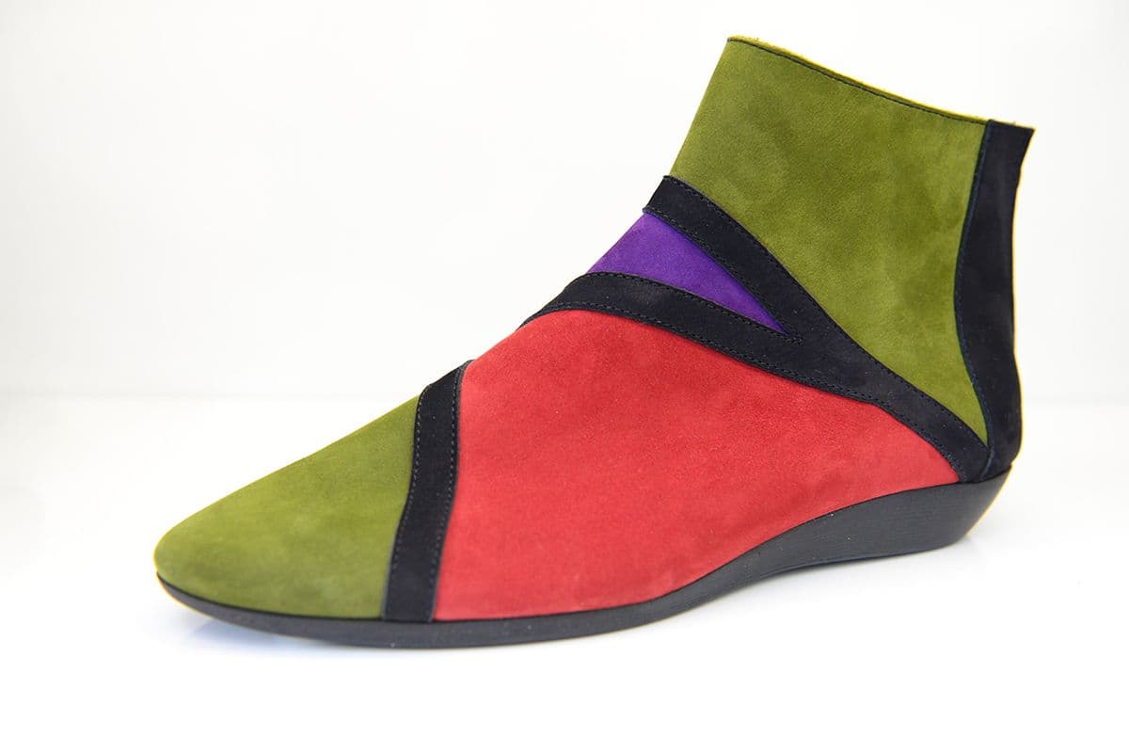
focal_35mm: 42
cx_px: 564
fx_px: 1317
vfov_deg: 31.9
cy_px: 376
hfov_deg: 46.4
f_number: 5.6
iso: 640
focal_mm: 42
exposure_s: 1/100
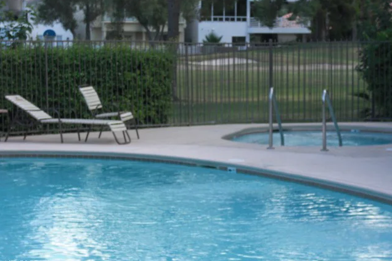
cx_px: 195
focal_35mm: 113
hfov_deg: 18.1
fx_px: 1230
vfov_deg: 12.1
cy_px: 124
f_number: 5.3
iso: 100
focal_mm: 18.9
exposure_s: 1/125
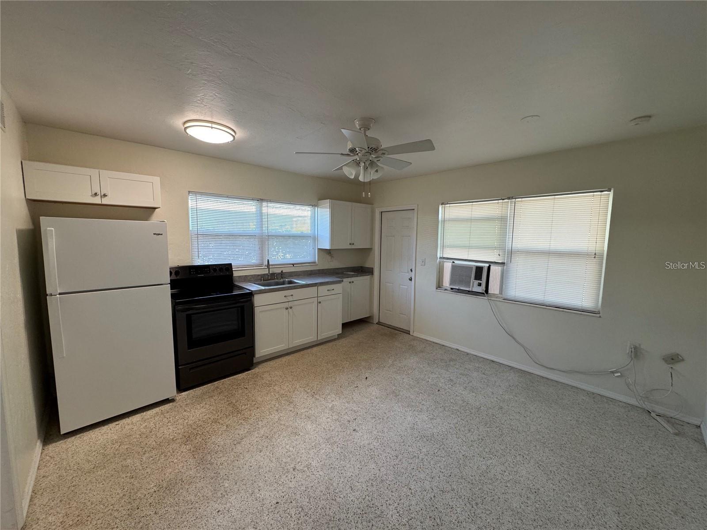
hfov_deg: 102.1
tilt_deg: -5.2
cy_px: 265
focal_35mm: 14
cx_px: 354
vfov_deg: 85.7
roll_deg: -0.8
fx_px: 286
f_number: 2.2
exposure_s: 1/120
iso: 200
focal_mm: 2.22
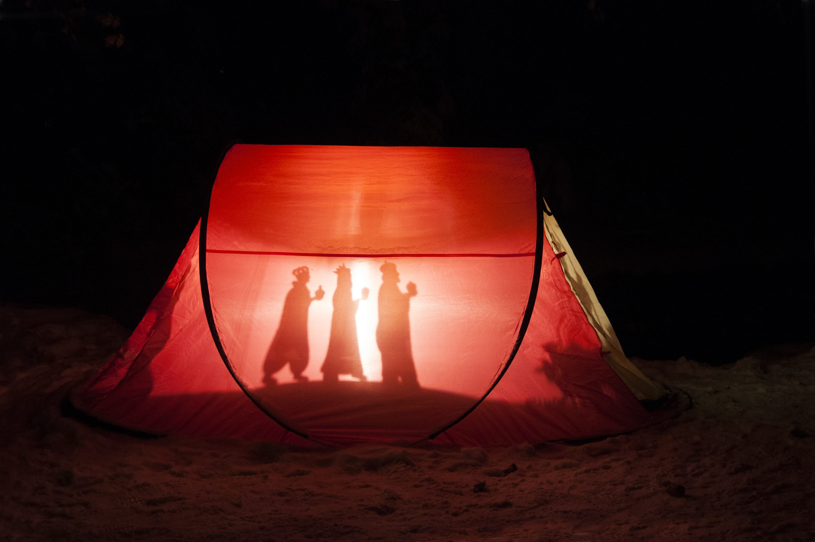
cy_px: 271
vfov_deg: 31.8
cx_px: 408
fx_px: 950
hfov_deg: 46.4
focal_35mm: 42
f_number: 3.3
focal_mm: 28
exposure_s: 1/25
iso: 1600
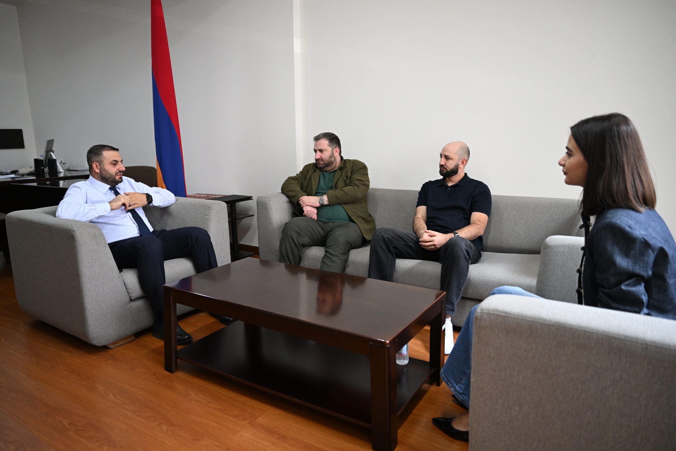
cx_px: 338
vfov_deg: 53.1
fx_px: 451
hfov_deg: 73.7
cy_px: 226
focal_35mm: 24
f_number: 2.8
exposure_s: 1/250
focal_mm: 24
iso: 2500
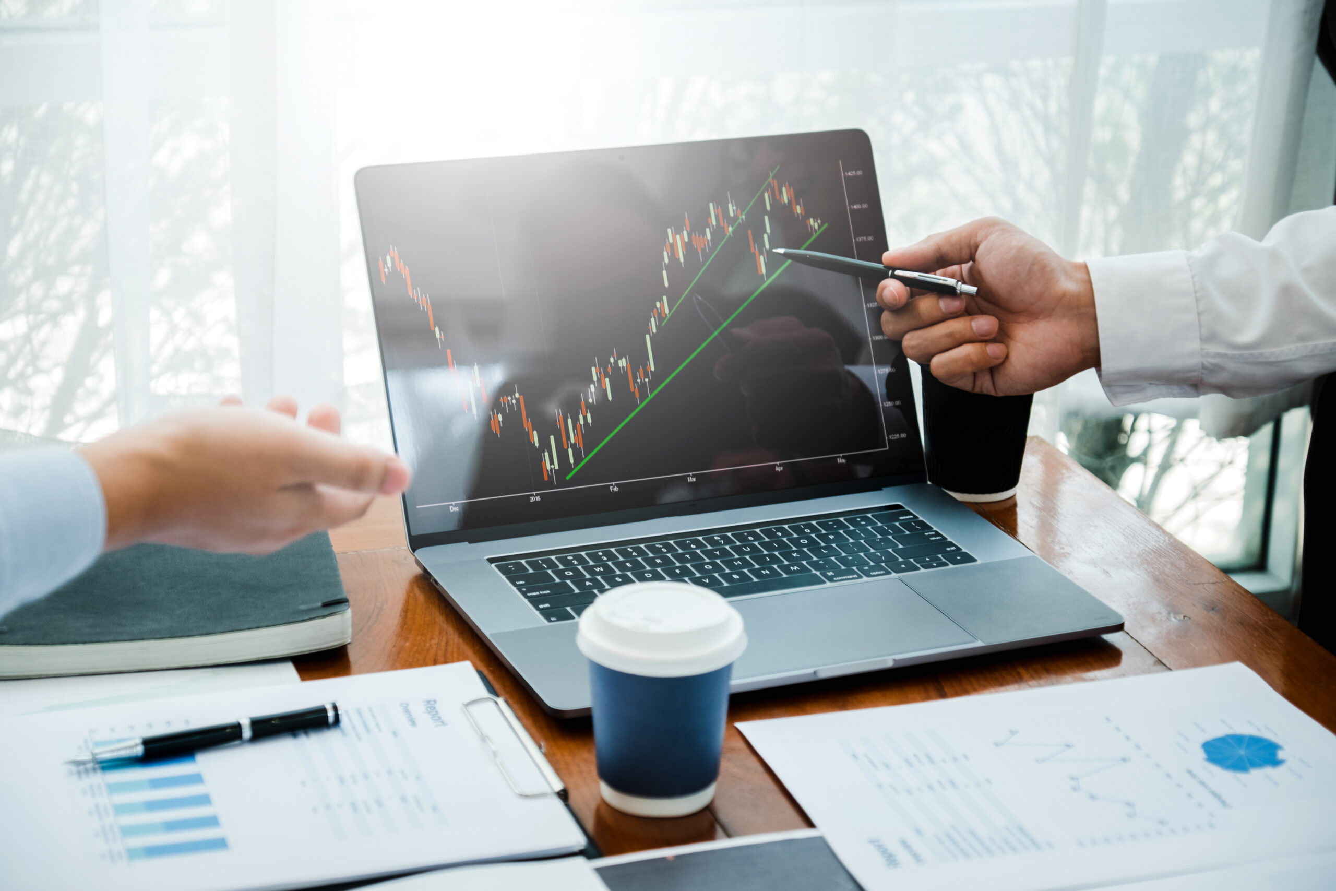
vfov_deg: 18.2
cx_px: 668
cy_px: 446
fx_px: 2783
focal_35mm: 75
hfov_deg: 27.0
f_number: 2.8
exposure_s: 1/100
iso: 200
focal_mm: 50
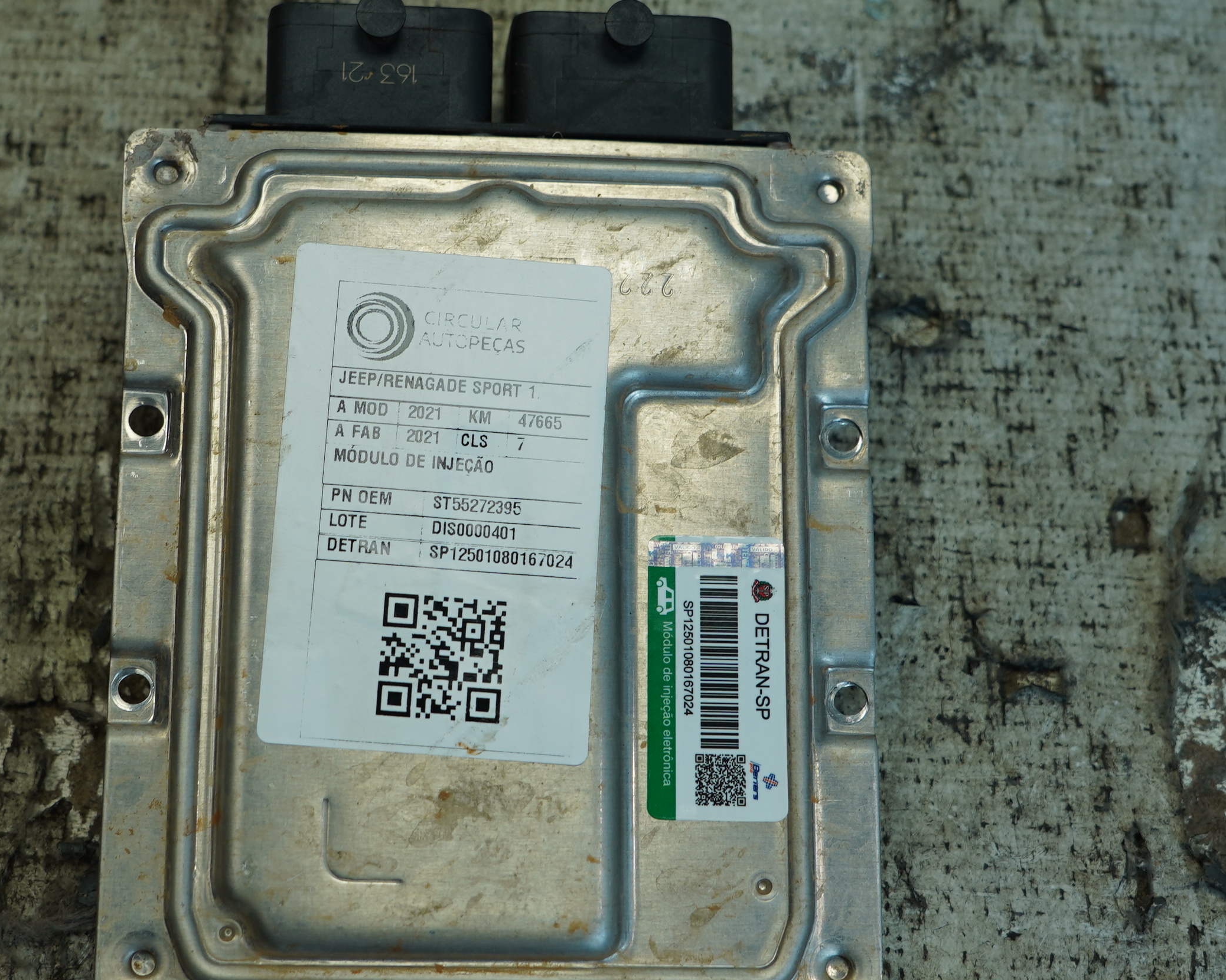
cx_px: 490
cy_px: 477
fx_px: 1923
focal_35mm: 53
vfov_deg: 28.6
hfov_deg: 35.2
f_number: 4
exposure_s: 1/100
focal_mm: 26
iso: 100
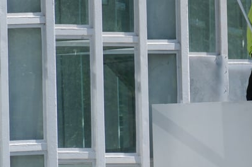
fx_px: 8795
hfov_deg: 1.6
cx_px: 304
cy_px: -10
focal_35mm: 1258
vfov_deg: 1.1
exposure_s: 1/1000
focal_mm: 278.4
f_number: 6.4
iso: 320
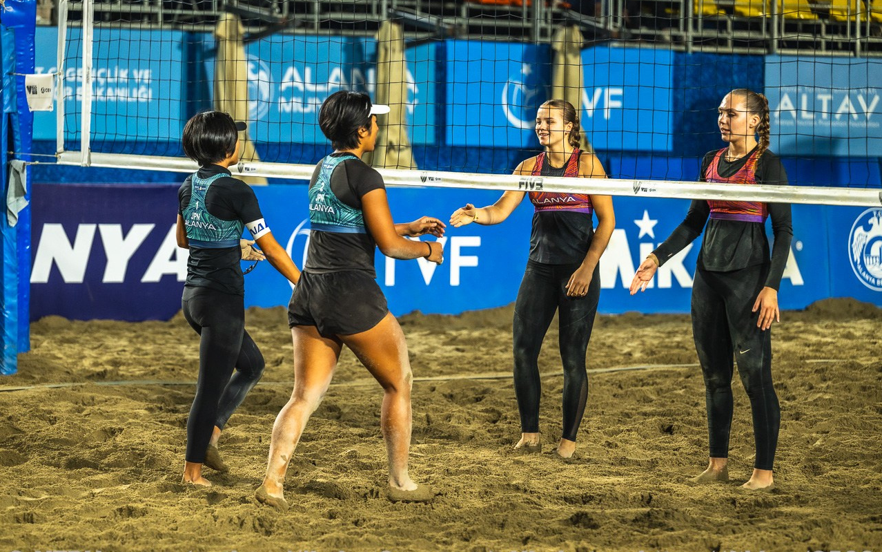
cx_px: 441
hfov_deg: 14.1
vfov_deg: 8.9
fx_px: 3558
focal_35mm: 148
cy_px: 286
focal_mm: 145
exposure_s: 1/1250
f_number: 3.5
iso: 1250
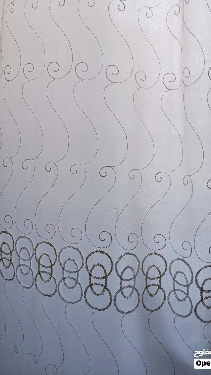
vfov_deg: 71.9
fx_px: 259
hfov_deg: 44.3
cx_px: 96
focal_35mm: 26
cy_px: 181
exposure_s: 1/100
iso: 273
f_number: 1.6
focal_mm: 4.09
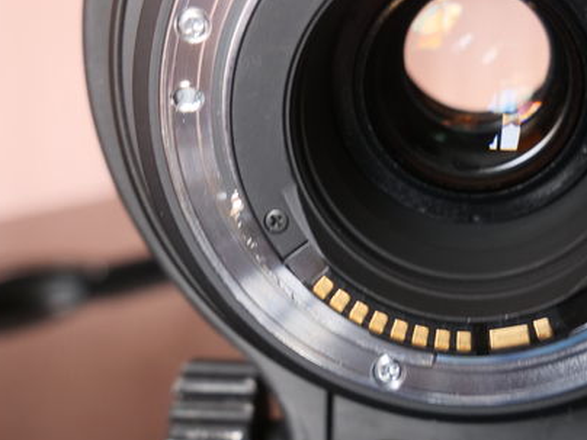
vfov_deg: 14.9
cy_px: 182
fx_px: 1679
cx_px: 430
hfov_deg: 19.7
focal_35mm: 99
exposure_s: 1/10
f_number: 4.1
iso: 400
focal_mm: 20
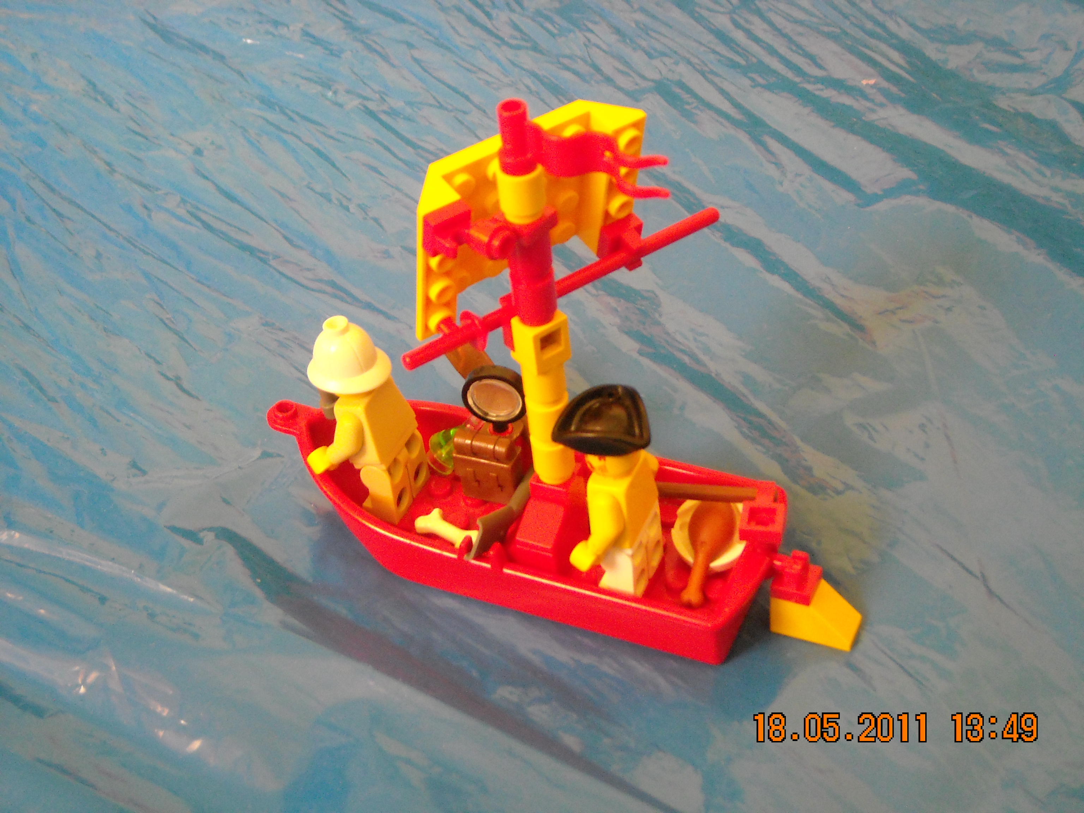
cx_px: 542
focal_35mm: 61
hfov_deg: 31.7
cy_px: 406
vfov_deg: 24.0
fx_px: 1910
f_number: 3.5
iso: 400
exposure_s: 1/14
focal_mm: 9.87
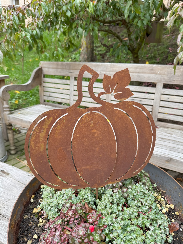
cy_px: 122
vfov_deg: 71.6
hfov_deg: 56.8
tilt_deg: -21.4
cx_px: 92
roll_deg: -2.9
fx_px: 169
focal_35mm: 24
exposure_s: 1/385
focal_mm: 6.76
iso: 80
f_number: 1.78
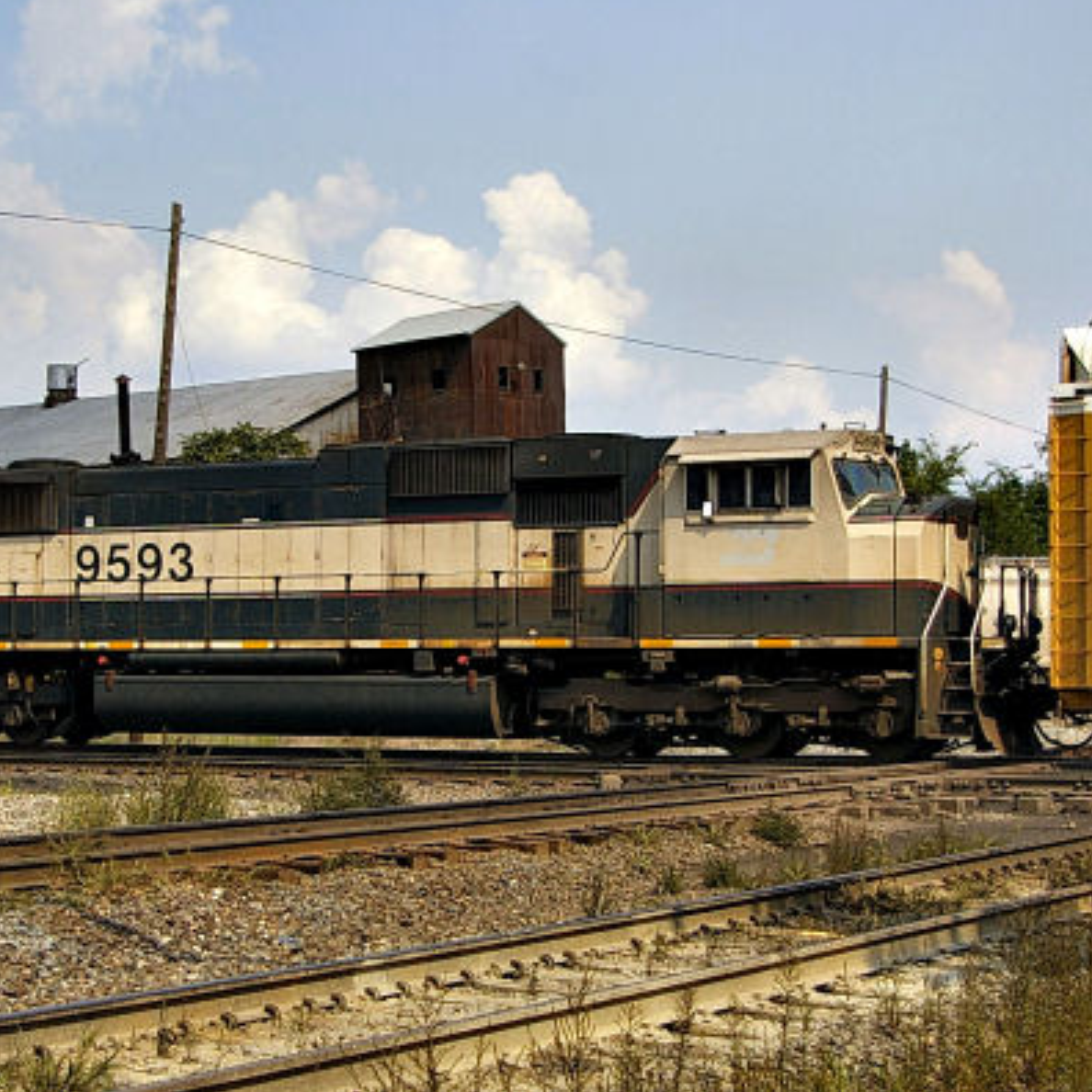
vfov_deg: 41.3
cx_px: 378
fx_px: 1451
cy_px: 540
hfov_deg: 40.8
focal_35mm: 41
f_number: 4
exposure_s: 1/3000
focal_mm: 21
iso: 200
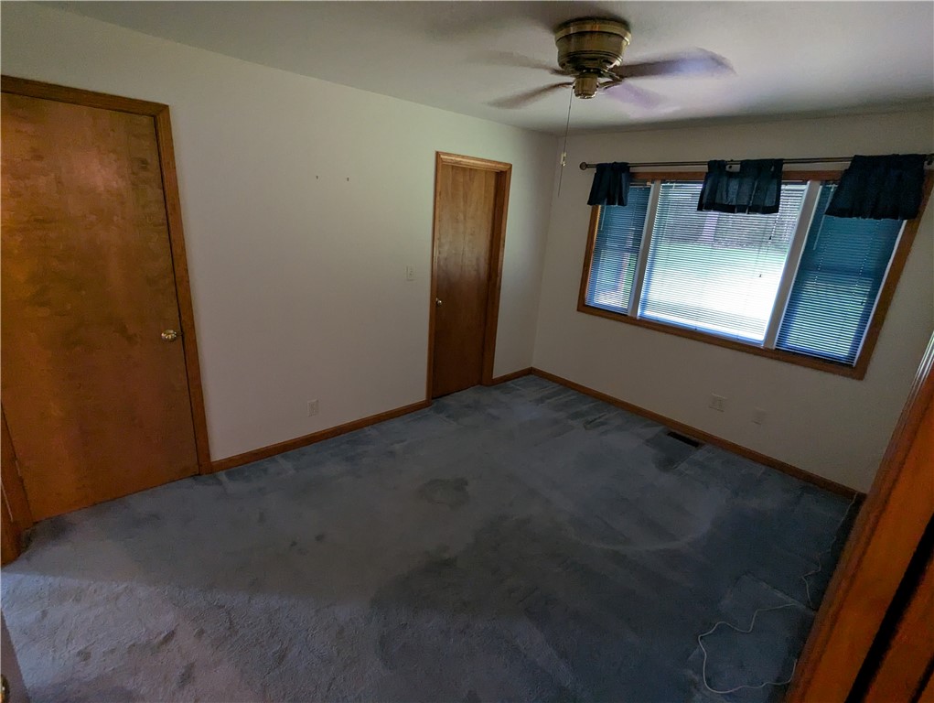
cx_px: 467
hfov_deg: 94.4
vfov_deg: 78.2
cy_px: 352
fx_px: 432
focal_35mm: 16
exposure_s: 1/22.4
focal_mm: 2.35
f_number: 2.2
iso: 238
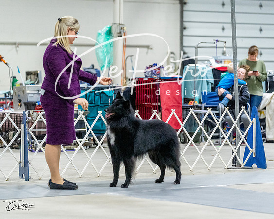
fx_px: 1351
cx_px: 137
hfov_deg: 11.6
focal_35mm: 167
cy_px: 110
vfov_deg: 9.3
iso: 6400
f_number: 3.2
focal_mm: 148
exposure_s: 1/320
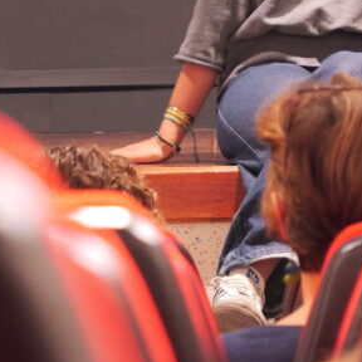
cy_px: -124
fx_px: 4460
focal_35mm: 377
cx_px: 271
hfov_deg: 4.6
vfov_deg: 4.6
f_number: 4
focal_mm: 60
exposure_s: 1/15
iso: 3200
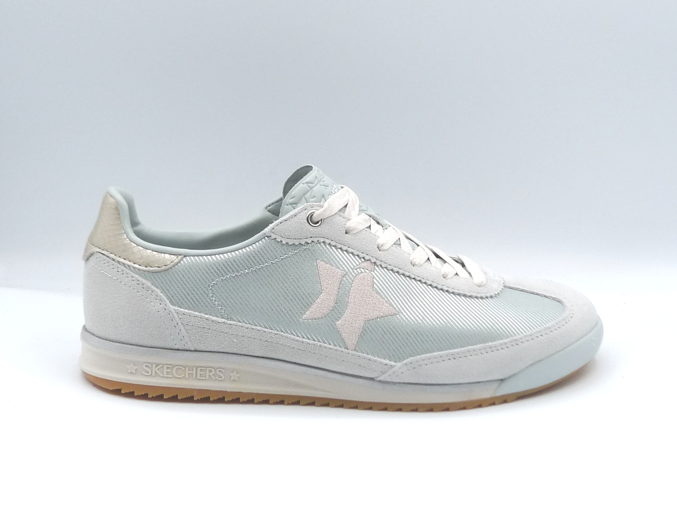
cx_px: 338
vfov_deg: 30.3
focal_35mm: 48
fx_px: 939
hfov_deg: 39.7
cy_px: 254
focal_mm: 4.8
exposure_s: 1/200
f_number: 5
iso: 100
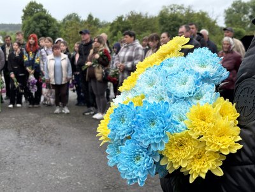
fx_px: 383
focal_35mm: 52
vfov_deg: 28.0
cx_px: 128
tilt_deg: -6.4
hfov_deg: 36.8
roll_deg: +1.5
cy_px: 96
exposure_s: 1/716
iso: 32
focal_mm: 5.96
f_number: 1.6
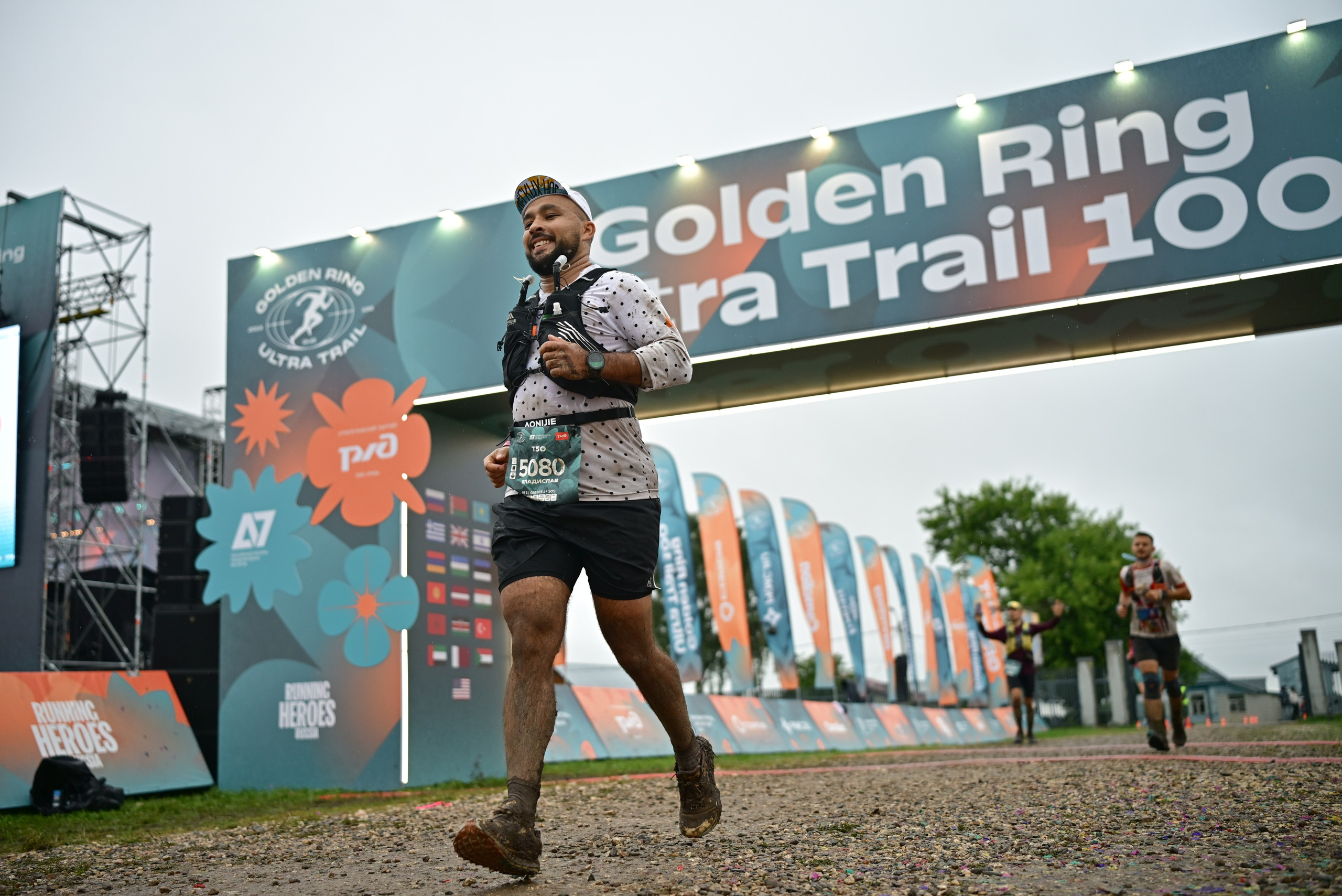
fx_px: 1305
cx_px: 671
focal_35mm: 35
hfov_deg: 54.4
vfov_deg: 37.9
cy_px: 448
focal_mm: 35
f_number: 2
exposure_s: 1/1250
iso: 400
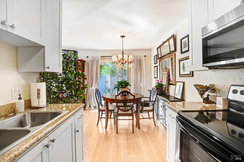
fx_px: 102
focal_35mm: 15
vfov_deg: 77.3
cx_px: 122
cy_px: 81
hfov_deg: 100.4
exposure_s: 1/50
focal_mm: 10
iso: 100
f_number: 3.5
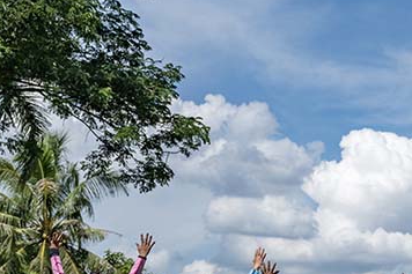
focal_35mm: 116
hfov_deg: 16.8
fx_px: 1327
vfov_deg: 11.6
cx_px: 507
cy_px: 327
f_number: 4
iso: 80
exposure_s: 1/4000
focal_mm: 43
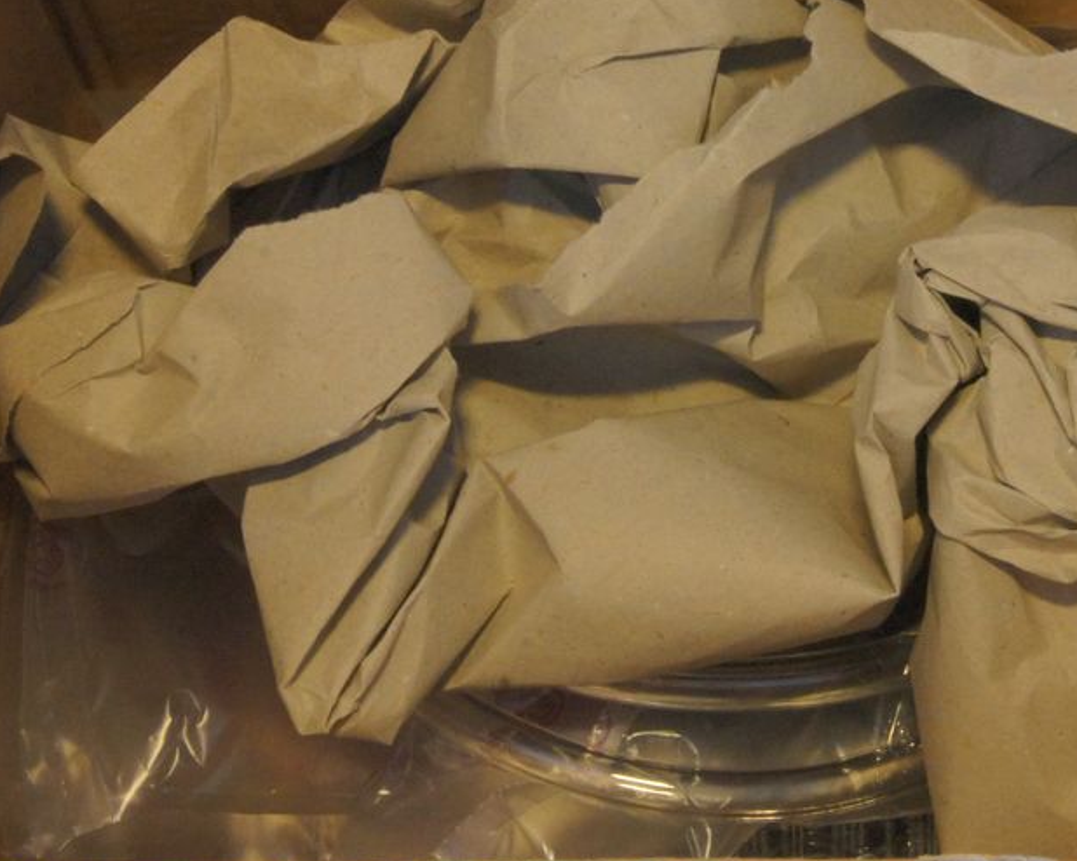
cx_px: 789
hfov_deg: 23.1
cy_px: 184
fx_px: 2613
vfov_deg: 18.6
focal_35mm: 82
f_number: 29
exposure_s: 1/2.5
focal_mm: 30
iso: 1600
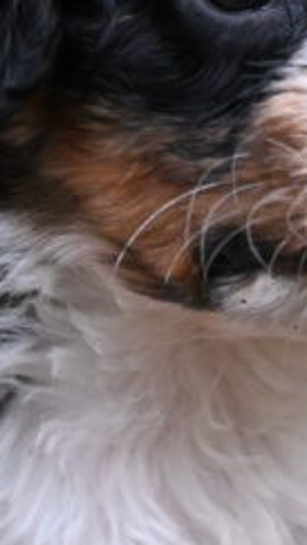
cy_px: 261
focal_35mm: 463
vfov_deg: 4.7
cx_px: 408
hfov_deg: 2.6
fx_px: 6689
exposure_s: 1/250
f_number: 4
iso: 2800
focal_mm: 70
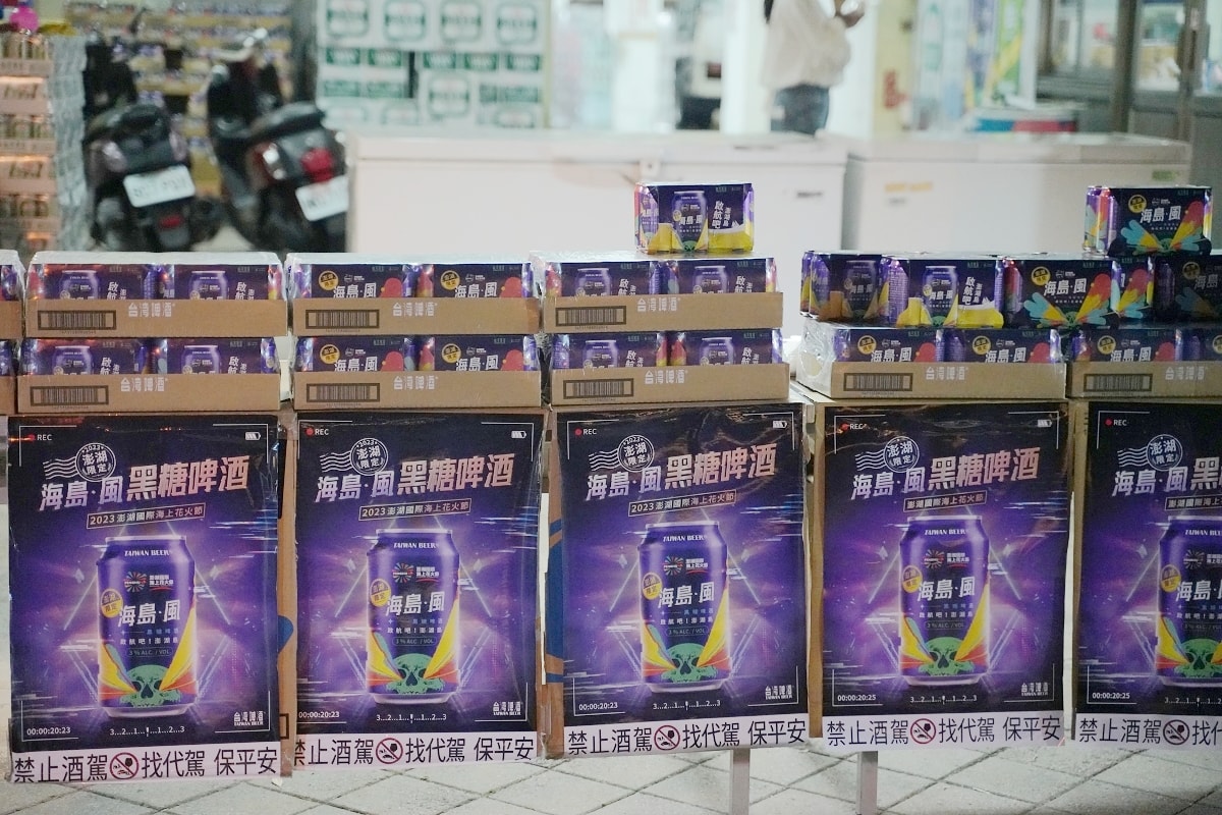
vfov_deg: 18.2
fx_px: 2546
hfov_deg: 27.0
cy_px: 408
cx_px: 611
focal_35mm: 75
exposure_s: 1/160
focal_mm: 75
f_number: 2.8
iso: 8000
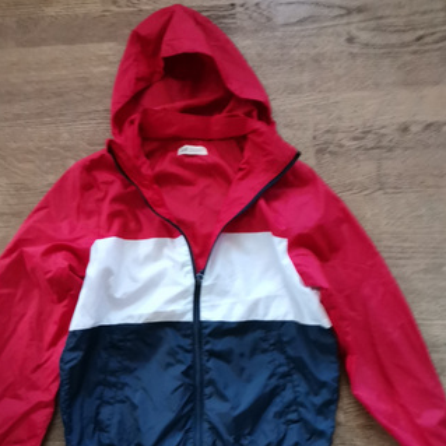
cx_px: 188
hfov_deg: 45.9
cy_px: 274
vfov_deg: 45.7
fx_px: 525
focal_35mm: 36
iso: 1250
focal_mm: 4.75
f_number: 2.4
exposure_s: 1/25
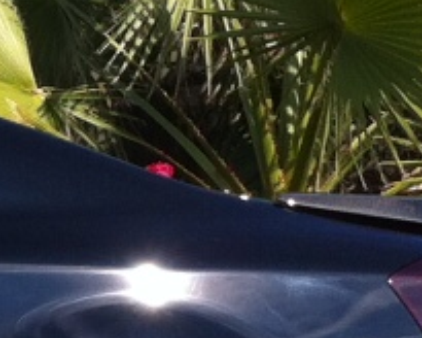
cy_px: 387
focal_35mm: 216
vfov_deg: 7.1
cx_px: -494
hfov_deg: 8.4
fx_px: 2698
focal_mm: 3.85
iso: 80
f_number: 2.8
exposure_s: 1/773
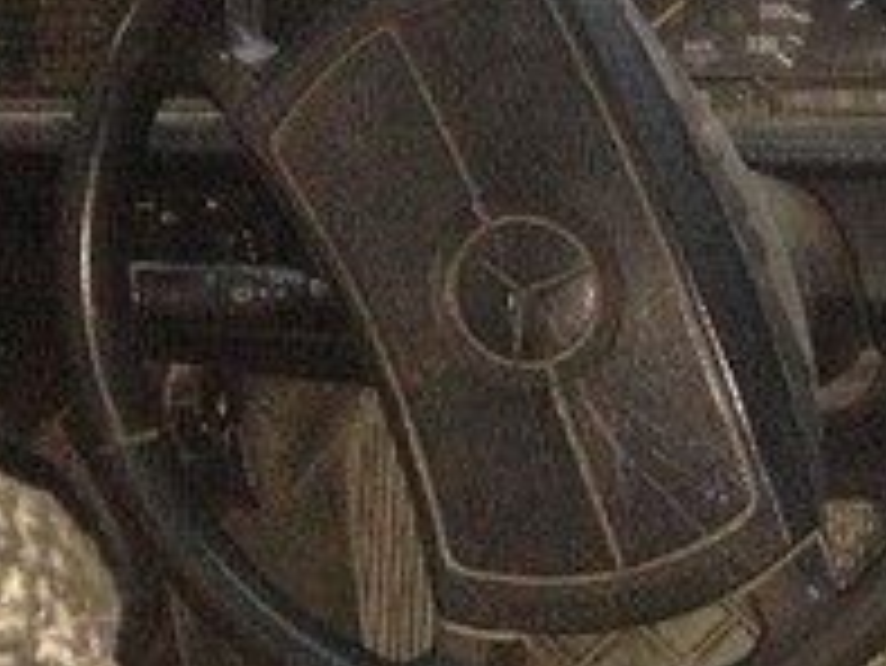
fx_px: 2996
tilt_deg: -30.9
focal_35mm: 117
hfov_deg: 15.3
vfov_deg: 12.6
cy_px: 569
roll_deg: +1.8
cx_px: 1399
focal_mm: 4.28
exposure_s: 1/16
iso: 400
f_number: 2.4
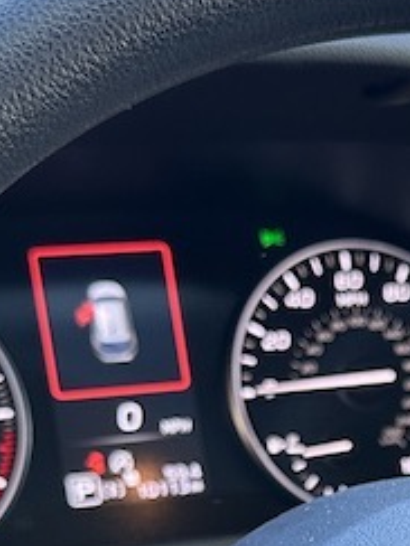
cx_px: 441
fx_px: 1658
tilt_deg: -21.4
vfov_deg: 17.8
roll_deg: -1.4
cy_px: 659
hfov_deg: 13.8
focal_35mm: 105
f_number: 1.78
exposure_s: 1/99
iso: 250
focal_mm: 6.86
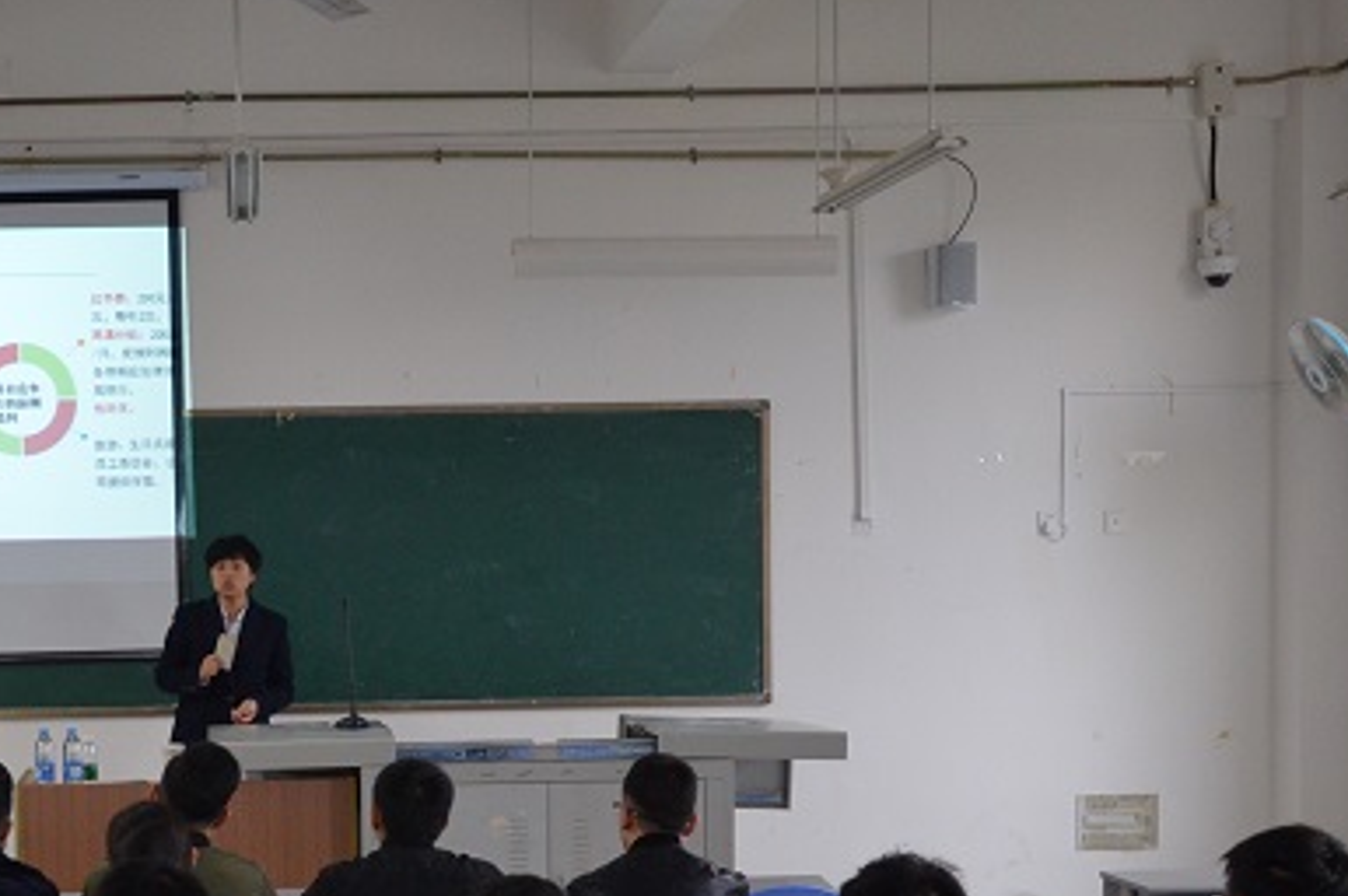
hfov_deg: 32.3
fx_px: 2245
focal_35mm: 60
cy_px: 679
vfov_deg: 22.4
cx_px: 217
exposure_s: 1/160
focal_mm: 22
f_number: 3.8
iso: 1600
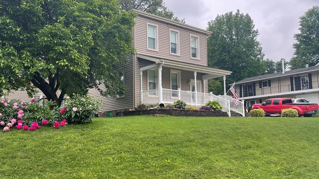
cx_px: 127
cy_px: 105
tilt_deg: +5.8
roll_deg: +0.6
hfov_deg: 56.2
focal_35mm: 35
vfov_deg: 33.6
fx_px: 296
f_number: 1.6
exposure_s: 1/556
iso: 32
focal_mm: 5.1
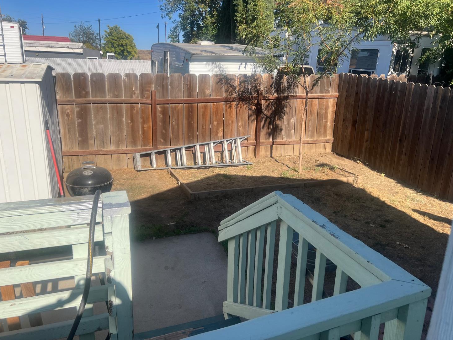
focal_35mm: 27
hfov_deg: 65.3
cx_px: 219
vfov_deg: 51.3
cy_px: 165
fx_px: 353
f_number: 1.5
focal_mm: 5.7
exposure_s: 1/3571
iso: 50
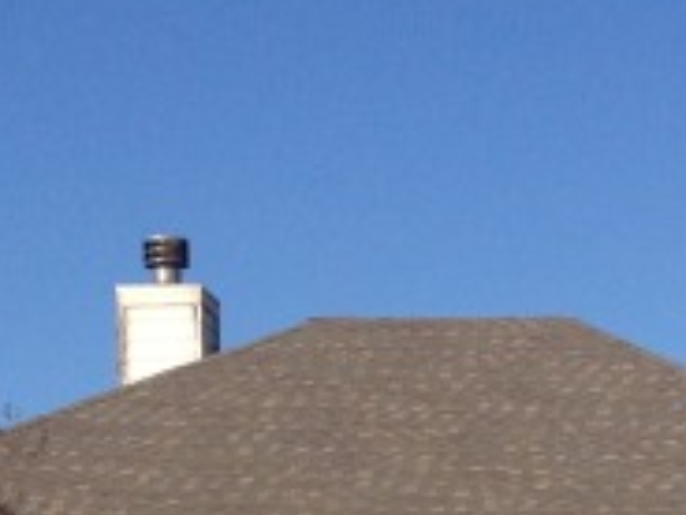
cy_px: 1205
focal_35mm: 195
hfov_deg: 10.1
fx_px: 3864
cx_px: 552
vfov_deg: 7.2
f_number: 2.4
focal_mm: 4.28
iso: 50
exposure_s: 1/1727
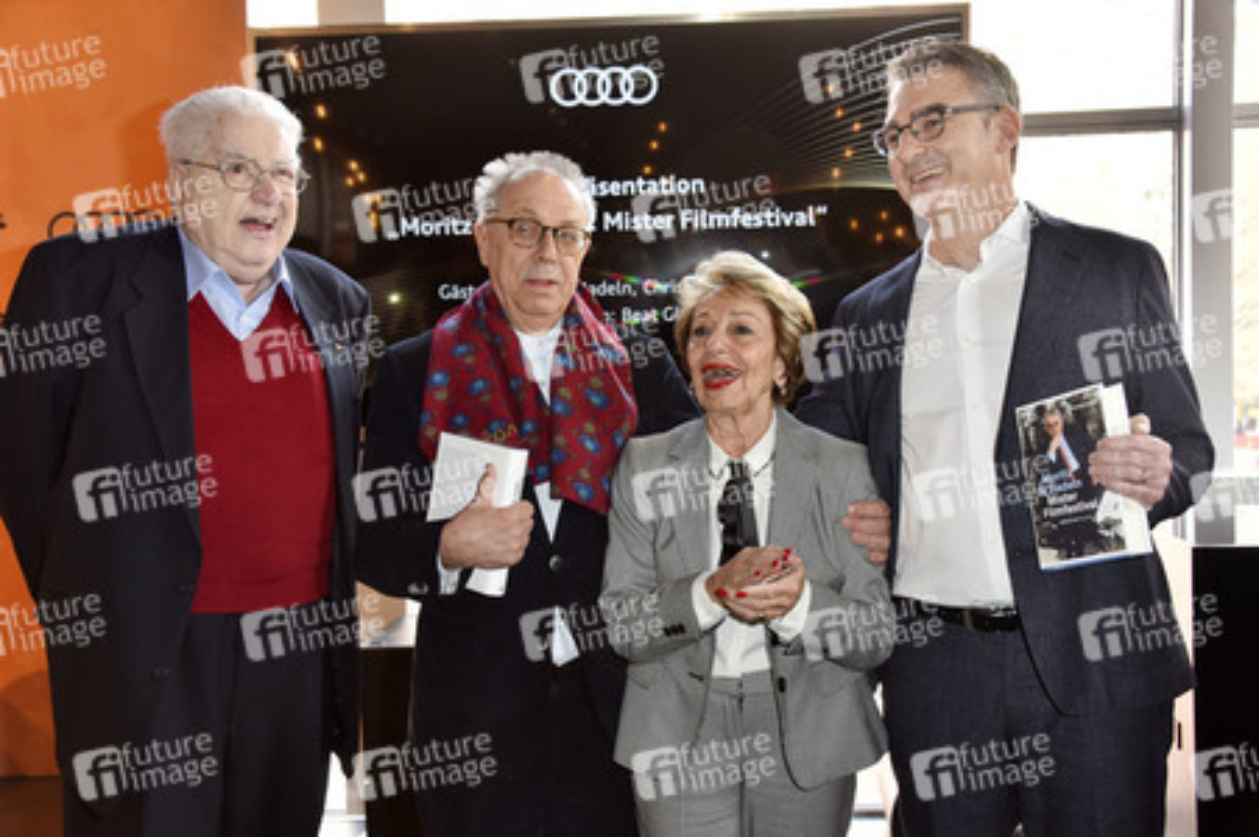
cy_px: 418
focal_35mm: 38
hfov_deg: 50.7
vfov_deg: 35.0
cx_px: 630
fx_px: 1328
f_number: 5.6
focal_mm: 38
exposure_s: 1/125
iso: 800
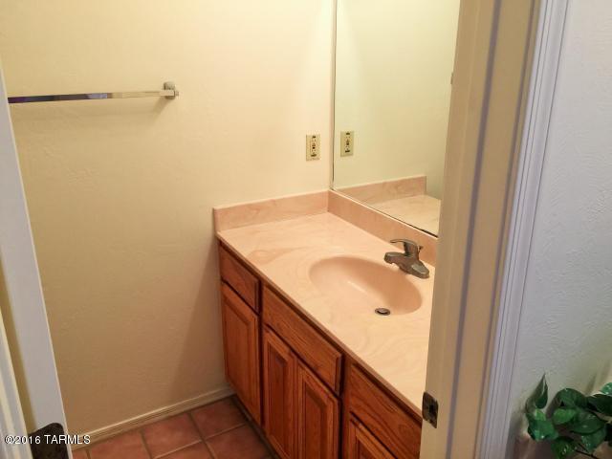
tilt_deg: -20.0
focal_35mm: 29
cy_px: 230
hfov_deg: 61.7
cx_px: 306
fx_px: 513
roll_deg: -0.9
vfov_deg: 48.2
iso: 32
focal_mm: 4.15
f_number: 2.2
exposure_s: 1/30
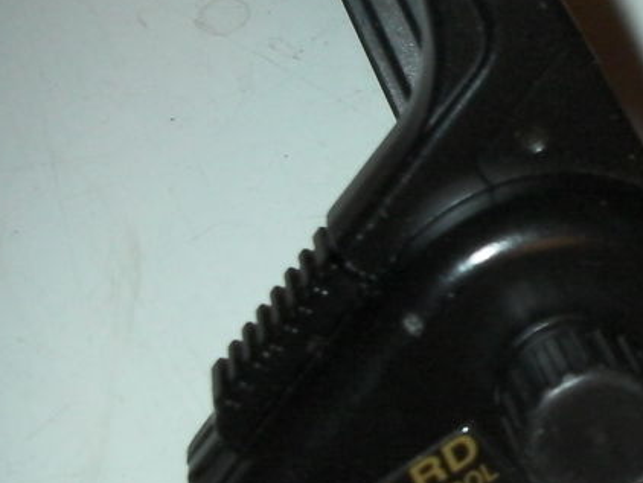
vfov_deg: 16.4
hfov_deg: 21.1
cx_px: 628
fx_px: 1673
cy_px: 247
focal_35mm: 90
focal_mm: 6.3
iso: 200
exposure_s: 1/30
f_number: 5.6
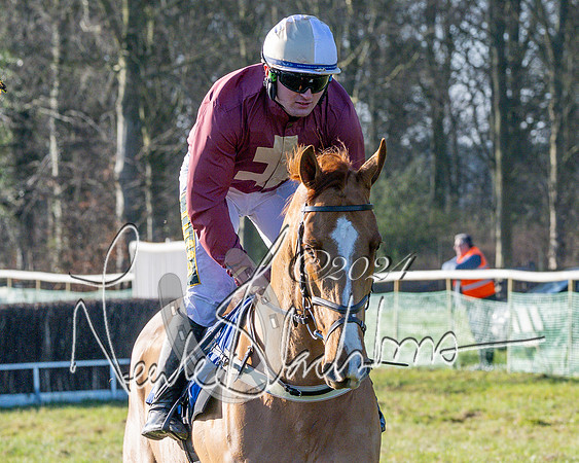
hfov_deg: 6.3
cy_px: 356
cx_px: 485
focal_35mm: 305
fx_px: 5231
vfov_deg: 5.1
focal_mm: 105
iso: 400
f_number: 5
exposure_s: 1/1250
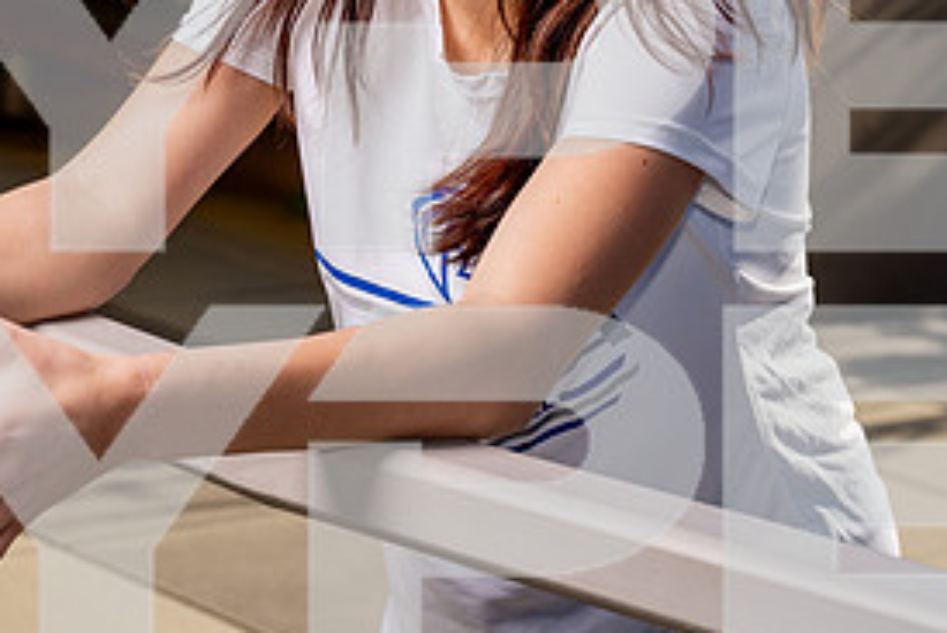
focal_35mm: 127
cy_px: 71
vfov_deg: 10.8
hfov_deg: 16.1
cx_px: 252
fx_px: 3342
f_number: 5.6
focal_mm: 60
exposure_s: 1/640
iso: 100
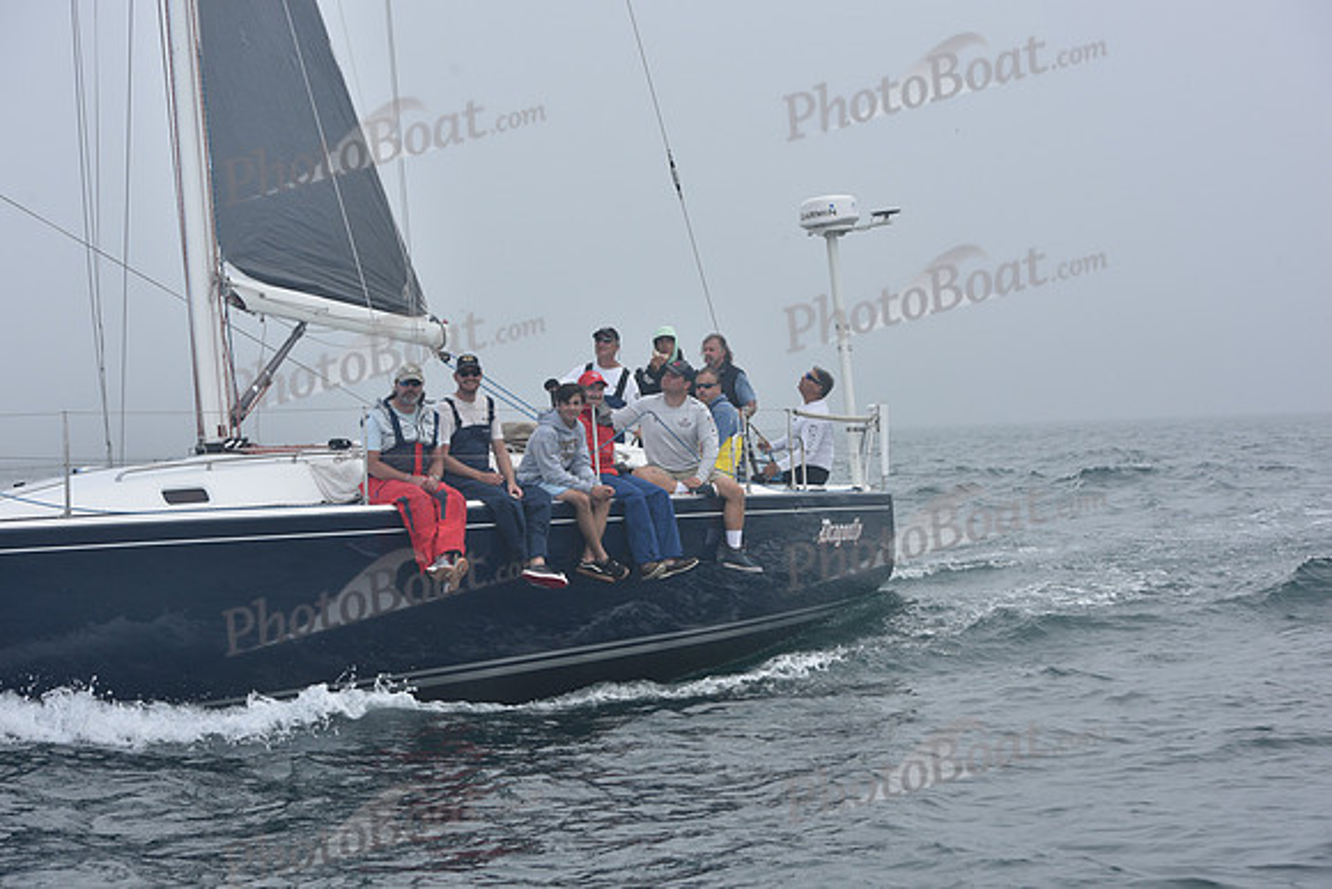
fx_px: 3035
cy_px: 444
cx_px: 666
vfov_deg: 16.7
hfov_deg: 24.8
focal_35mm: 82
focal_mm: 82
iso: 250
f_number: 7.1
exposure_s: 1/800
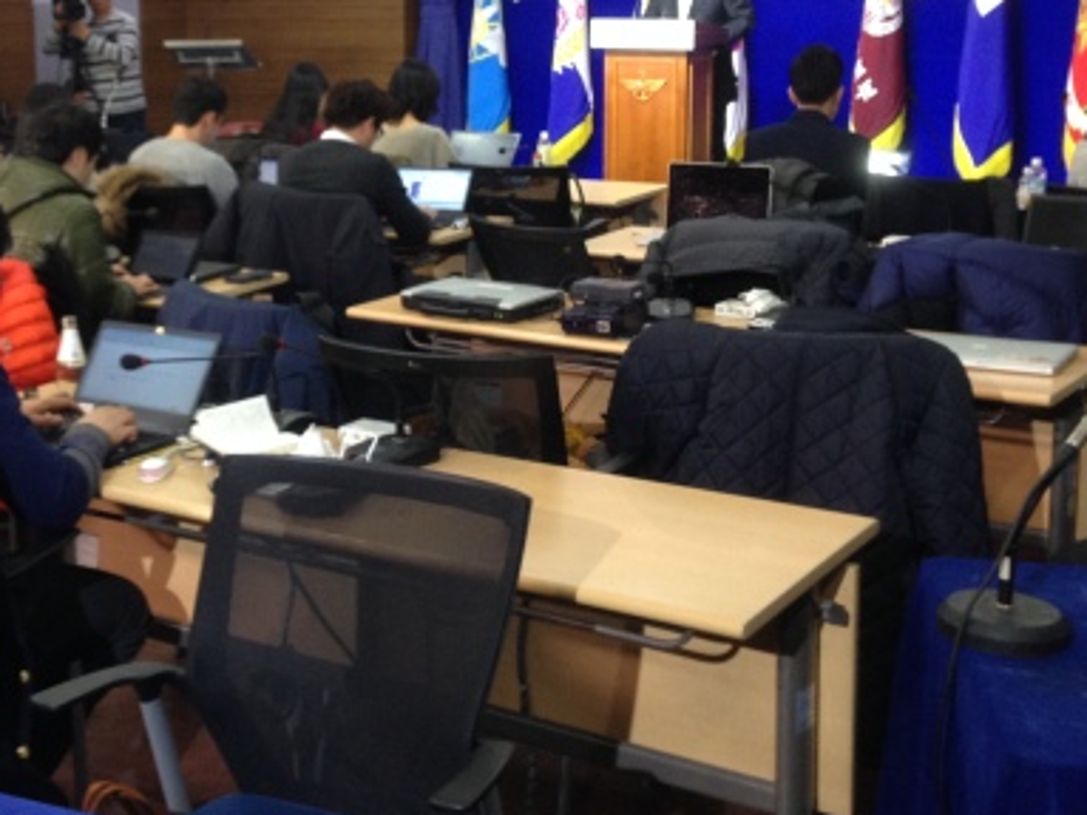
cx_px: 292
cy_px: 277
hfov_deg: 33.8
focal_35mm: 56
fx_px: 1758
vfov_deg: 26.0
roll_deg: +0.1
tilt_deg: -8.8
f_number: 2.4
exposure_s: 1/20
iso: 125
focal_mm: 4.12
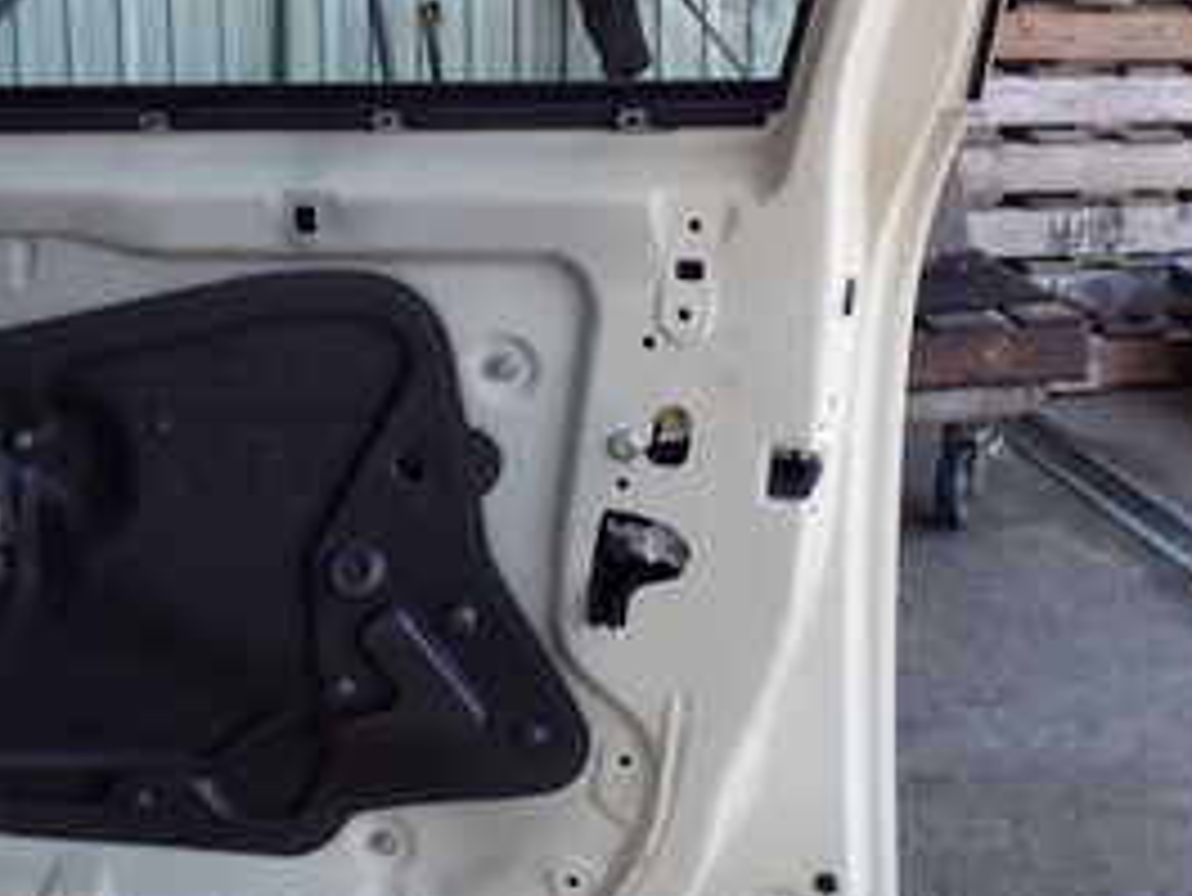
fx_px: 2343
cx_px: 517
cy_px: 212
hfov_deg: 28.5
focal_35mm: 68
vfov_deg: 21.4
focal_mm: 5.4
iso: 100
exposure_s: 1/100
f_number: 3.2
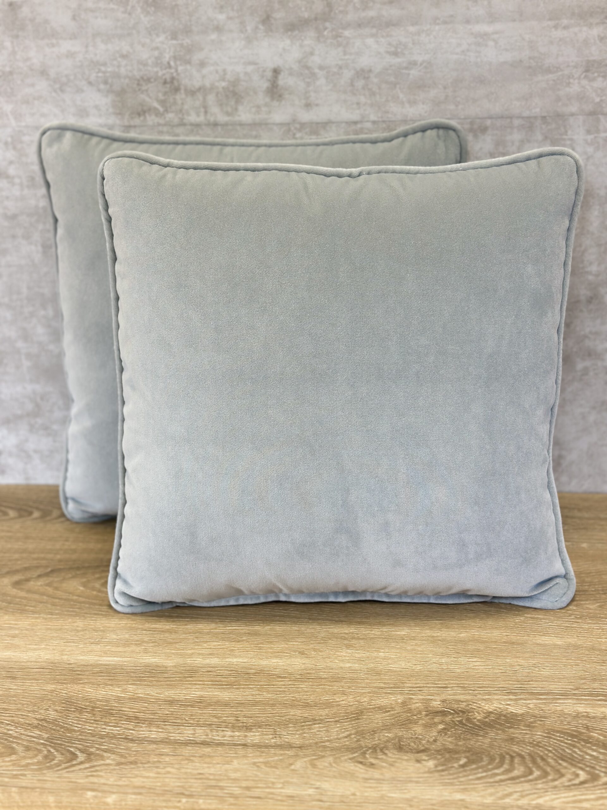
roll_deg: +1.9
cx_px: 304
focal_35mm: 48
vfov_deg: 39.7
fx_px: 1122
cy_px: 405
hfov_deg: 30.3
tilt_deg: -18.7
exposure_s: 1/178
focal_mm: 6.86
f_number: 1.78
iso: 80
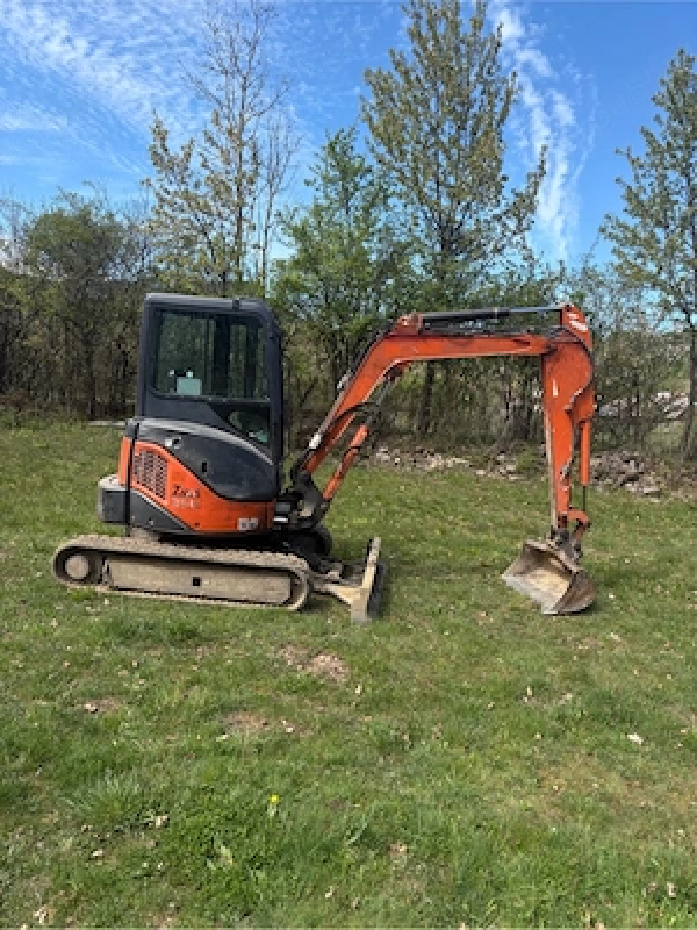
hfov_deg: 53.1
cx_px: 348
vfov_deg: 67.3
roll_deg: -3.3
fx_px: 698
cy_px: 465
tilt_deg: -5.0
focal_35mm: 26
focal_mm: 5.96
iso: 50
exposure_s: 1/1420
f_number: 1.6
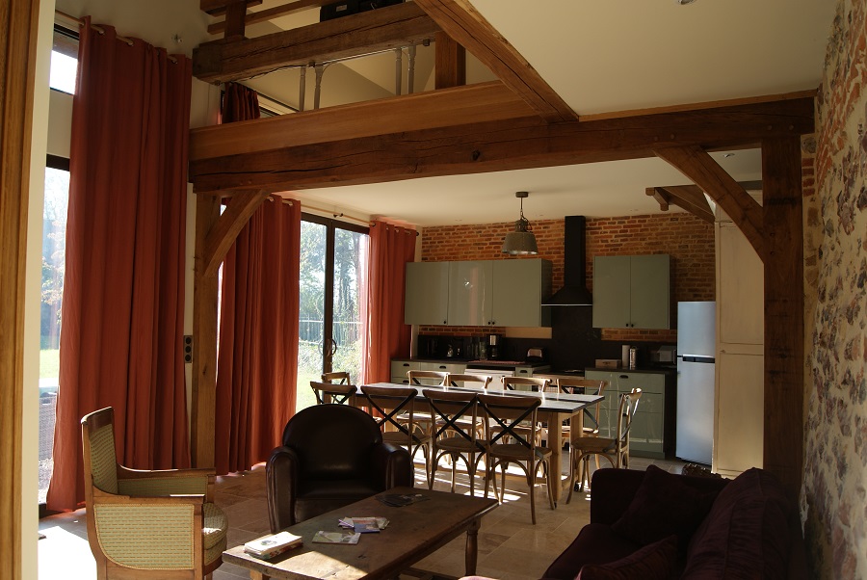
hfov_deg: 67.3
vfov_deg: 48.0
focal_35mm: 27
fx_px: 651
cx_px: 434
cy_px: 290
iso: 100
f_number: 5.6
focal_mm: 18
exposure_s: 1/50
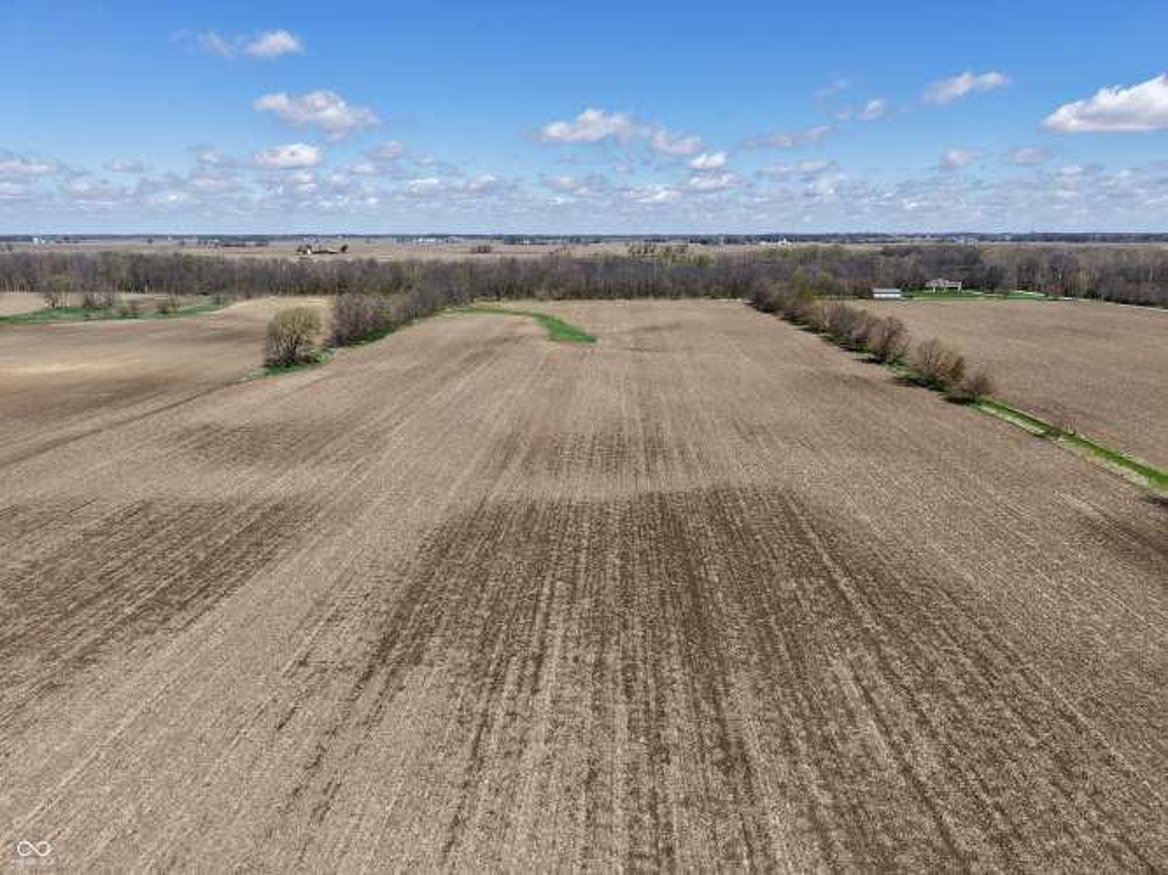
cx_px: 584
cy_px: 438
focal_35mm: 24
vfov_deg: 56.8
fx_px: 810
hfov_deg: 71.6
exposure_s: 1/4000
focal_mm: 8.67
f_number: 1.8
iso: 100
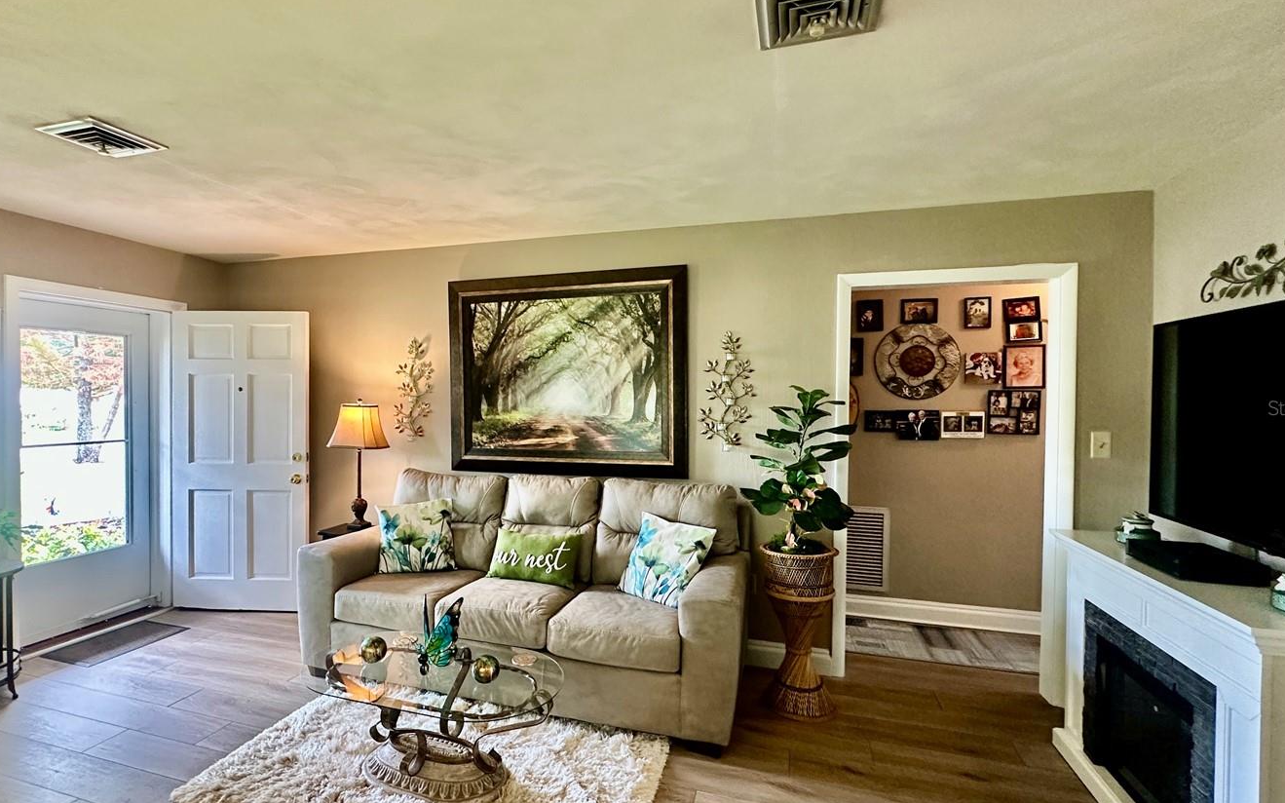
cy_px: 407
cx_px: 581
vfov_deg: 65.0
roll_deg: -1.2
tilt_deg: -0.9
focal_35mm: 18
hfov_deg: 90.8
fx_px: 630
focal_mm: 2.22
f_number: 2.2
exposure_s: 1/60
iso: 400
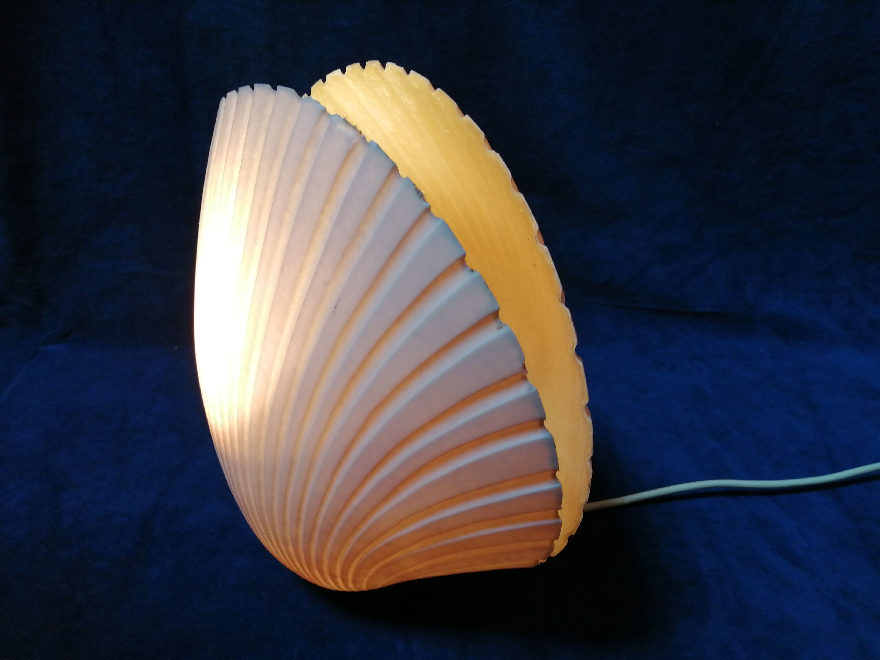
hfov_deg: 67.3
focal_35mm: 26
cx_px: 440
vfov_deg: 53.1
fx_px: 661
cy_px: 330
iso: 64
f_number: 1.8
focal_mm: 3.46
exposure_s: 1/33.3
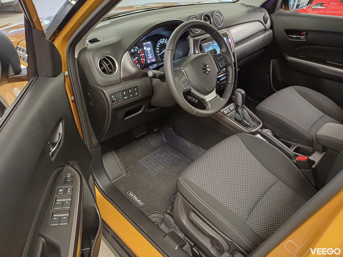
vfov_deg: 54.9
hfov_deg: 69.4
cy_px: 128
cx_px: 172
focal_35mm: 25
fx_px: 248
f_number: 1.8
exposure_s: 1/20
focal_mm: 4.65
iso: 800
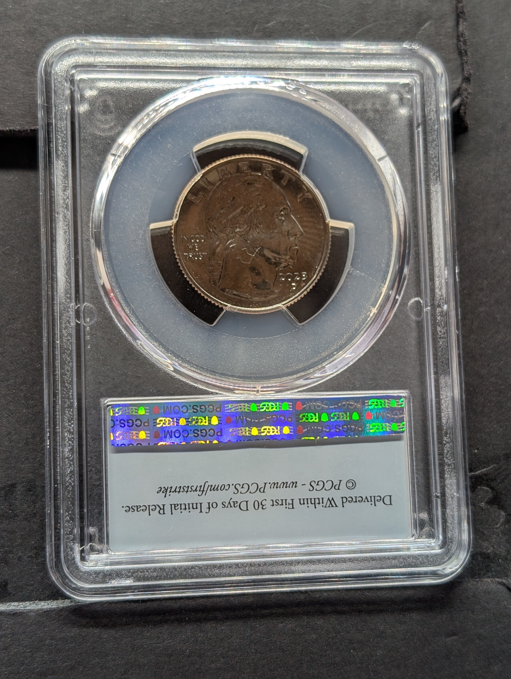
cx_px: 250
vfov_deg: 35.5
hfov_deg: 27.1
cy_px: 339
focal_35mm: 54
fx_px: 1060
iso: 28
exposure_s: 1/50.3
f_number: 1.68
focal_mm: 6.9
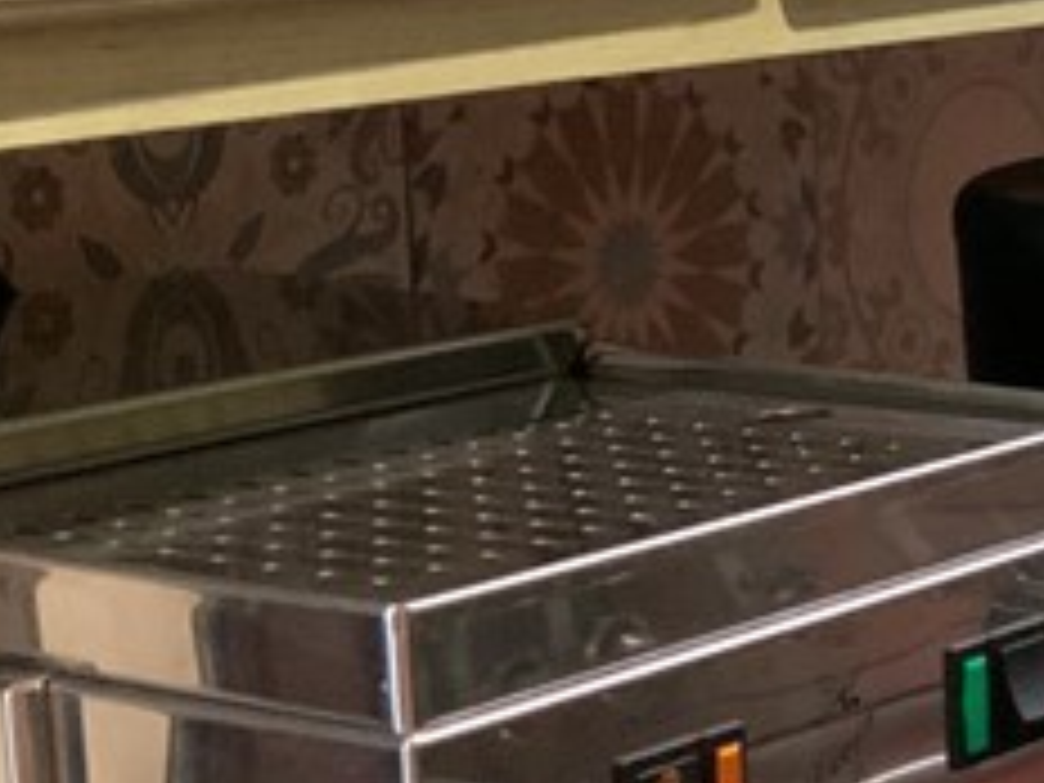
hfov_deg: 13.8
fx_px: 3860
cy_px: 644
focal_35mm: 128
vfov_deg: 11.5
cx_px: 1845
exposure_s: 1/30
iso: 320
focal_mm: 3
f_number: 1.8
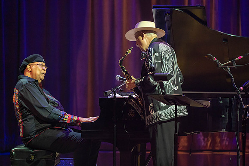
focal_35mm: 373
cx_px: 124
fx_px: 2580
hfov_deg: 5.5
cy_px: 83
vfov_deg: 3.7
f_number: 5.6
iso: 3200
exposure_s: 1/250
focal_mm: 373
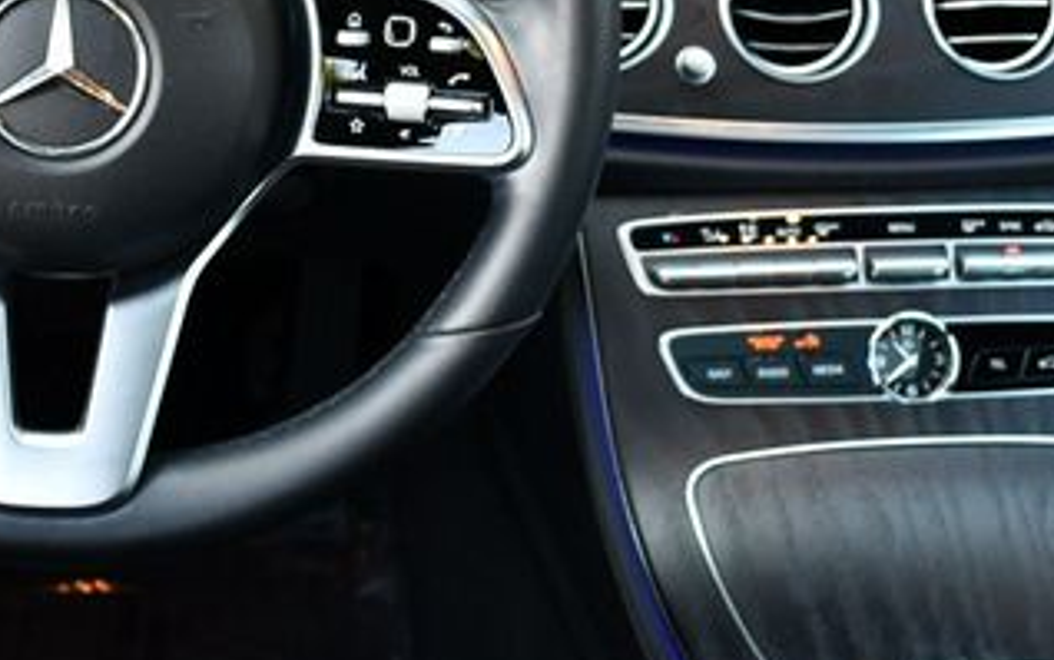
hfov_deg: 27.8
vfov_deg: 17.4
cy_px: 93
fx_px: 2126
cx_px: 441
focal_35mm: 74
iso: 800
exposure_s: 1/200
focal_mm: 18
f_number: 3.5
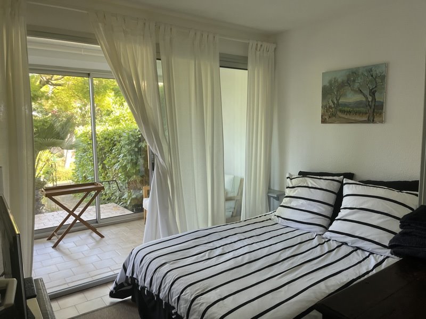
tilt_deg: -5.7
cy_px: 160
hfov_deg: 67.3
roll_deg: +0.5
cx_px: 213
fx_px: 320
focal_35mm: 26
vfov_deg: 53.1
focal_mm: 5.1
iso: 80
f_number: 1.6
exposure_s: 1/122
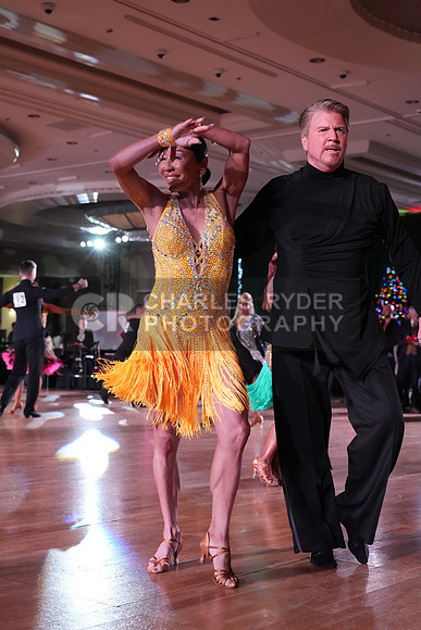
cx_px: 210
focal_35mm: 54
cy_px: 315
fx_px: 947
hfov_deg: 25.1
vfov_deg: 36.9
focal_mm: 54
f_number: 5
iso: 5000
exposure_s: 1/320
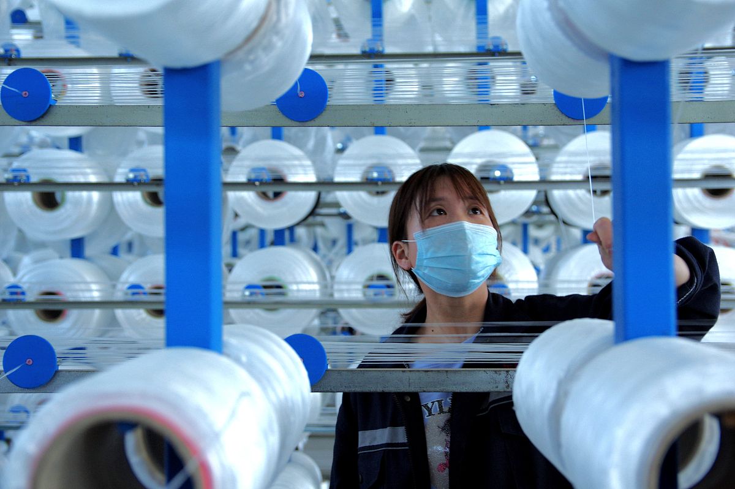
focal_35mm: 54
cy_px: 244
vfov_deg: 25.0
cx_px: 368
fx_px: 1102
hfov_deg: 36.9
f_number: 3.5
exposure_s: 1/60
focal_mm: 36
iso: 640
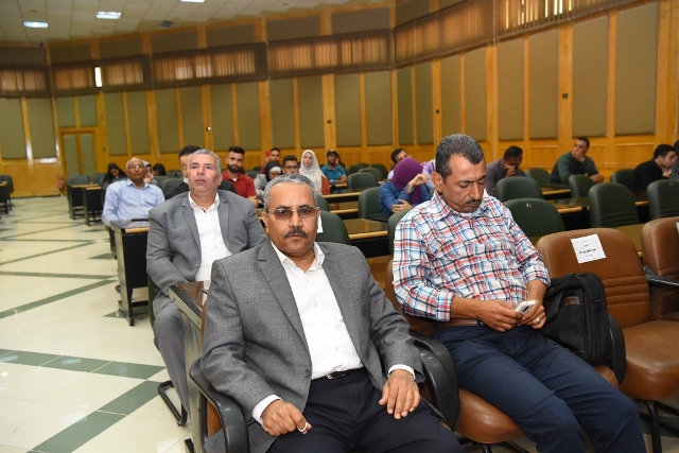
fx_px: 604
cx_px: 340
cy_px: 226
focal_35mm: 32
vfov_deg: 41.1
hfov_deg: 58.7
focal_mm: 32
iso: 2500
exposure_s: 1/125
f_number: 4.5
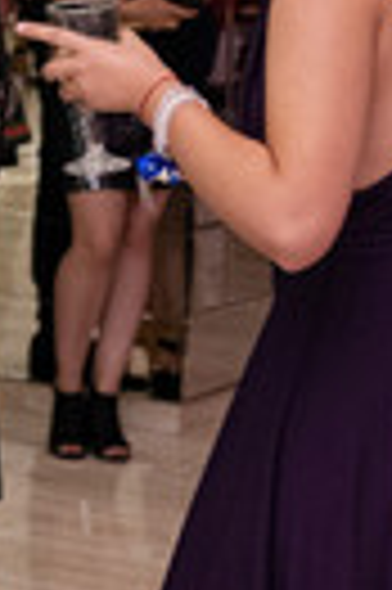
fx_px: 2800
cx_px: -173
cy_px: 68
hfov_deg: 7.9
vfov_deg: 12.0
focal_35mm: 171
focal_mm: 23
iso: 1600
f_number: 2.2
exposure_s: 1/125
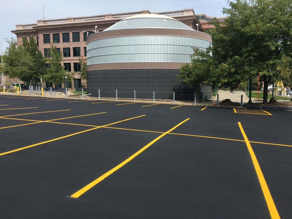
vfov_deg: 48.2
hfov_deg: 61.7
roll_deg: +0.1
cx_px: 146
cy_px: 110
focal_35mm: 29
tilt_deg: -6.4
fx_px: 245
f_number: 2.2
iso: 25
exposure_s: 1/1479
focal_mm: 4.15
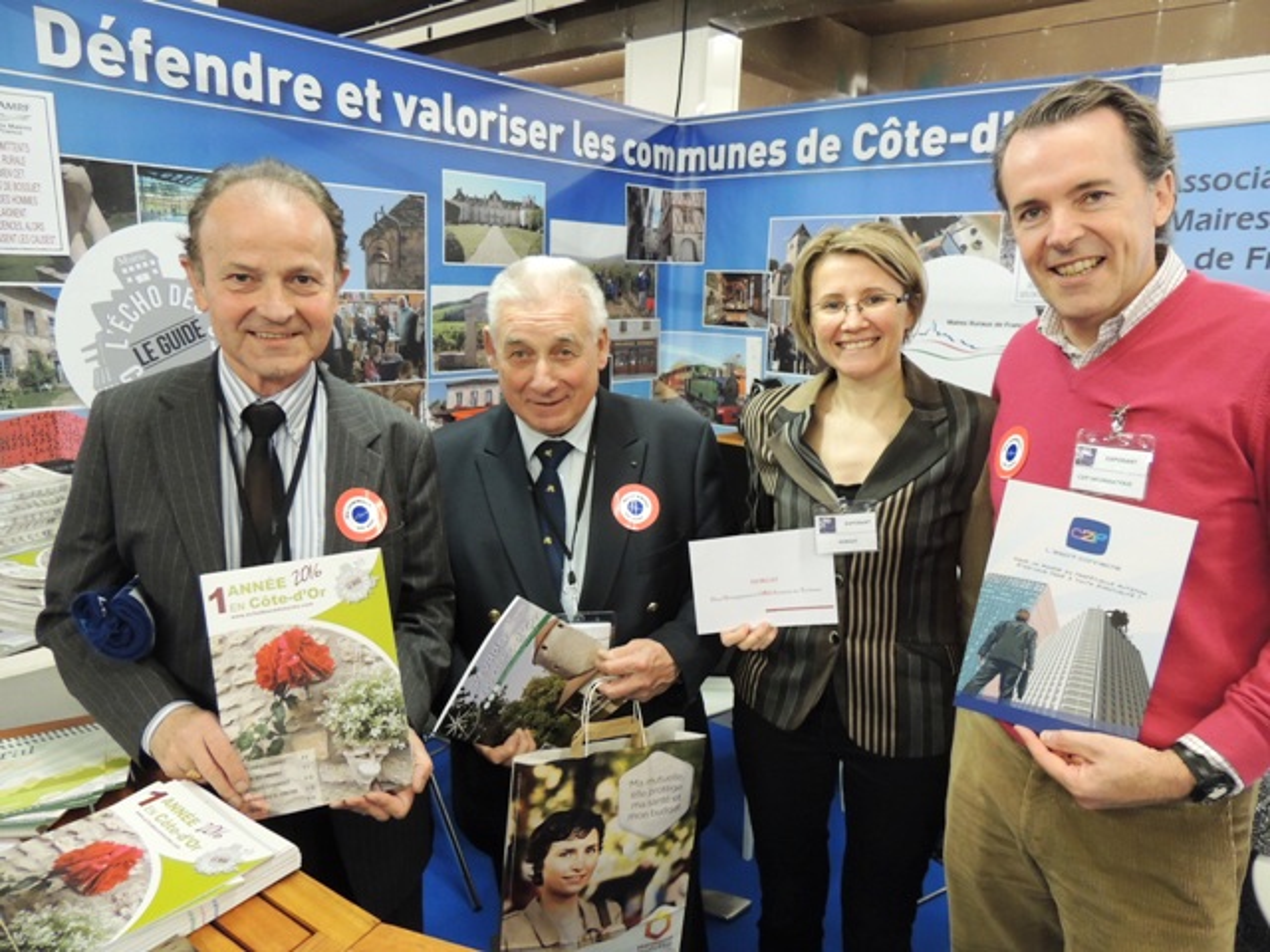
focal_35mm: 24
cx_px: 635
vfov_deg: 56.8
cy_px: 476
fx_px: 881
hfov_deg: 71.6
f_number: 3
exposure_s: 1/20
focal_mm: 4.3
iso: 400
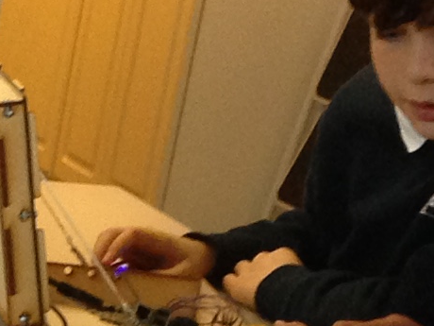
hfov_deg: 8.0
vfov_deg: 6.2
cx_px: -462
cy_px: 667
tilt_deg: -20.1
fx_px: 2934
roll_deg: -5.2
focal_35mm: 234
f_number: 2.4
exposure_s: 1/20
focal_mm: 4.12
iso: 160
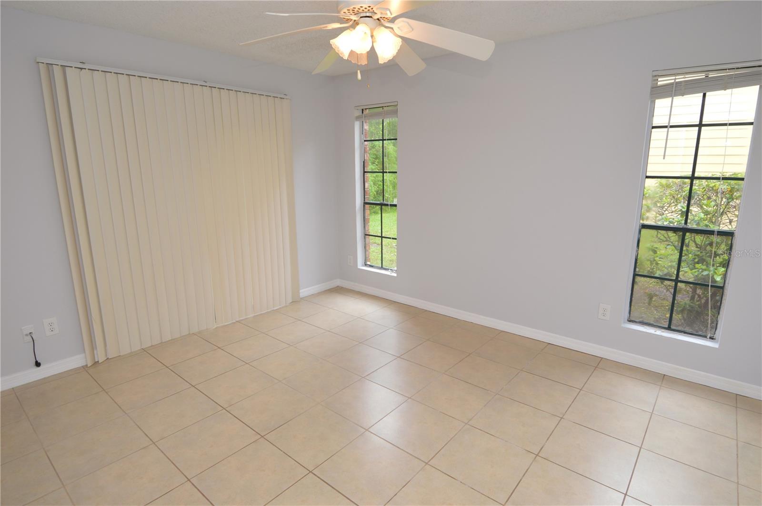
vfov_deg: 67.3
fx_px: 381
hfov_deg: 90.1
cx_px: 381
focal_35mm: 18
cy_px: 253
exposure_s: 1/100
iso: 400
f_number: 4.5
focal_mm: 12
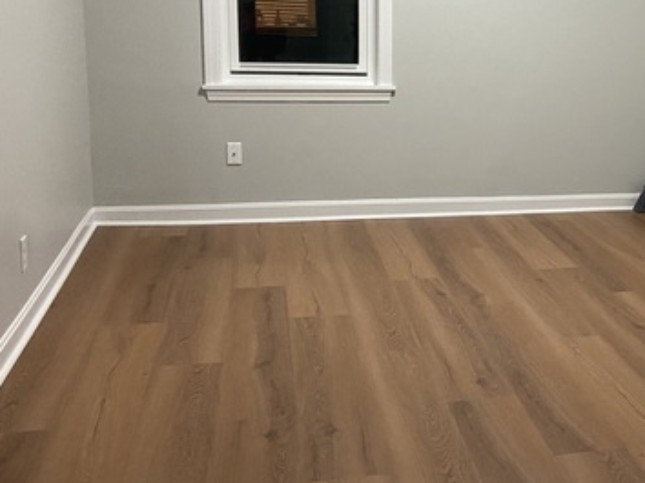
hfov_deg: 37.8
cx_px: 493
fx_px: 912
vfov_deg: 29.4
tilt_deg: -11.1
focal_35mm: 49
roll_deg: -0.6
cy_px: 160
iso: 400
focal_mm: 4.25
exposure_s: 1/60
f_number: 1.8
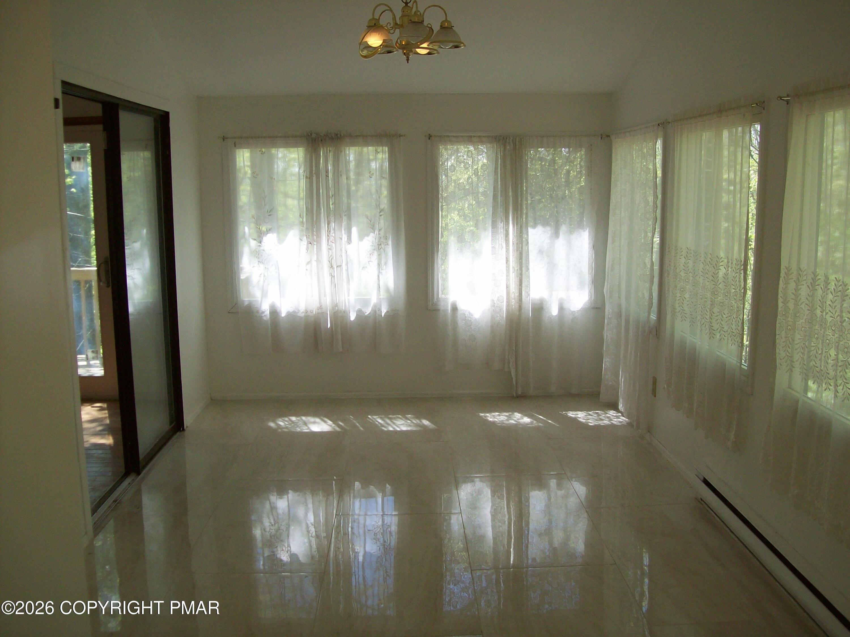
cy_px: 318
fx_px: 884
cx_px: 425
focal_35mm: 36
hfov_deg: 51.4
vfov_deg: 39.7
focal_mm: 6
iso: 80
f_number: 2.7
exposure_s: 1/179
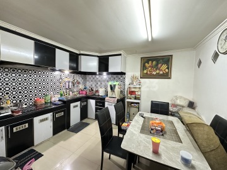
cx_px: 114
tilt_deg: -2.3
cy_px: 85
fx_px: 92
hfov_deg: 102.1
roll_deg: -1.4
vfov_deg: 85.7
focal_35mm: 14
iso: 640
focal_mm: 2.22
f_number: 2.2
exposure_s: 1/50
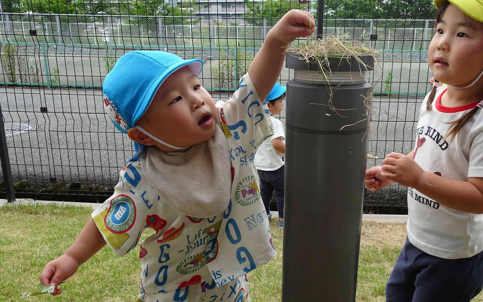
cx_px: 277
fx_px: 408
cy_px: 146
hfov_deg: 60.9
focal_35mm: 31
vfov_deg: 40.6
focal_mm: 4.1
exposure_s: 1/250
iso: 80
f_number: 3.5
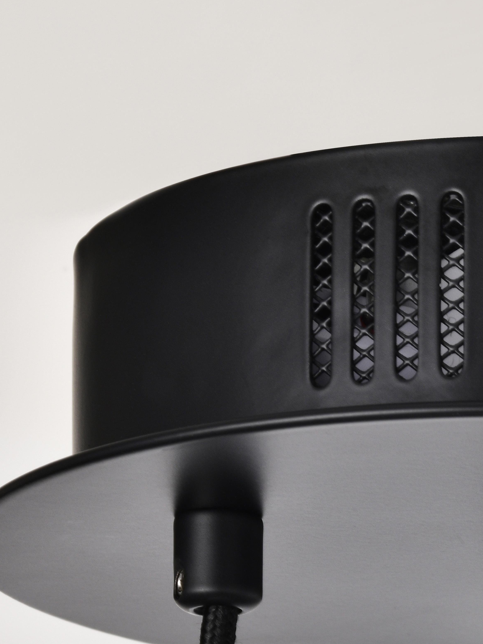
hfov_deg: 5.8
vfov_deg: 7.8
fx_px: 4744
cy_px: 434
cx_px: 525
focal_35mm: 255
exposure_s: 1/30
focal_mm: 100
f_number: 20
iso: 200
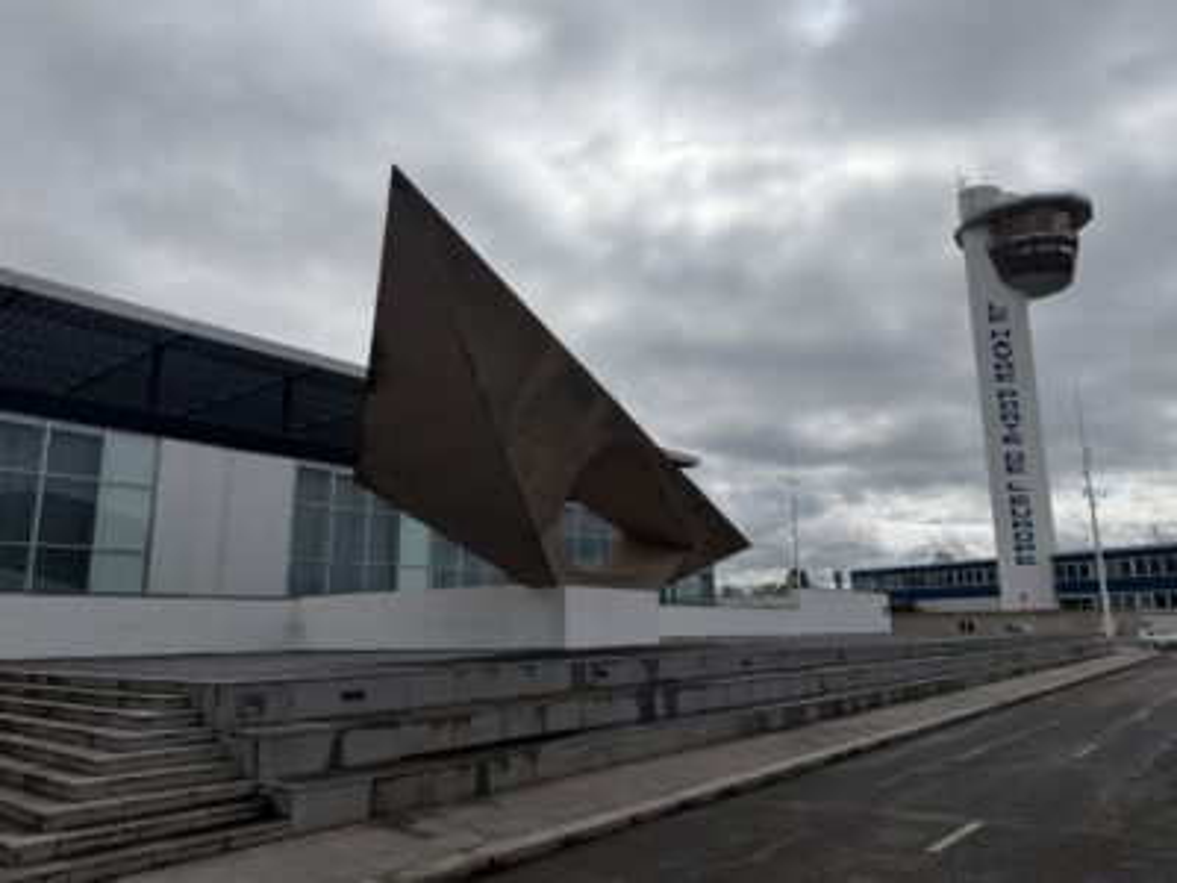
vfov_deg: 56.8
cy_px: 442
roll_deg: +1.0
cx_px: 588
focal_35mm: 24
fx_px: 816
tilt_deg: +12.0
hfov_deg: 71.6
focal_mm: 6.76
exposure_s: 1/22727
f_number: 1.78
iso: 80
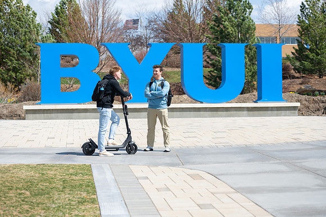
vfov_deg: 18.8
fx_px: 656
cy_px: 108
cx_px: 165
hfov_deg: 27.9
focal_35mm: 72
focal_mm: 70
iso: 50
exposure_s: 1/800
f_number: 2.8
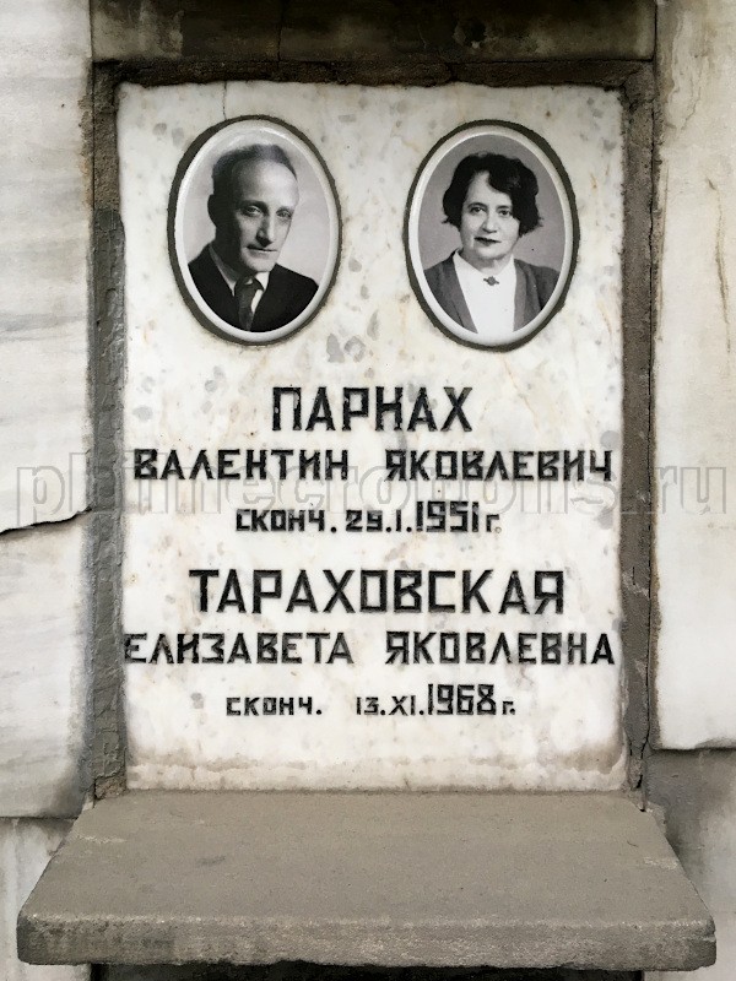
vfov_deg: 61.7
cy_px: 490
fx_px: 822
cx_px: 368
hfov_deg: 48.2
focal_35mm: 29
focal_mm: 4.15
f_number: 2.2
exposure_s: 1/33
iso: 50
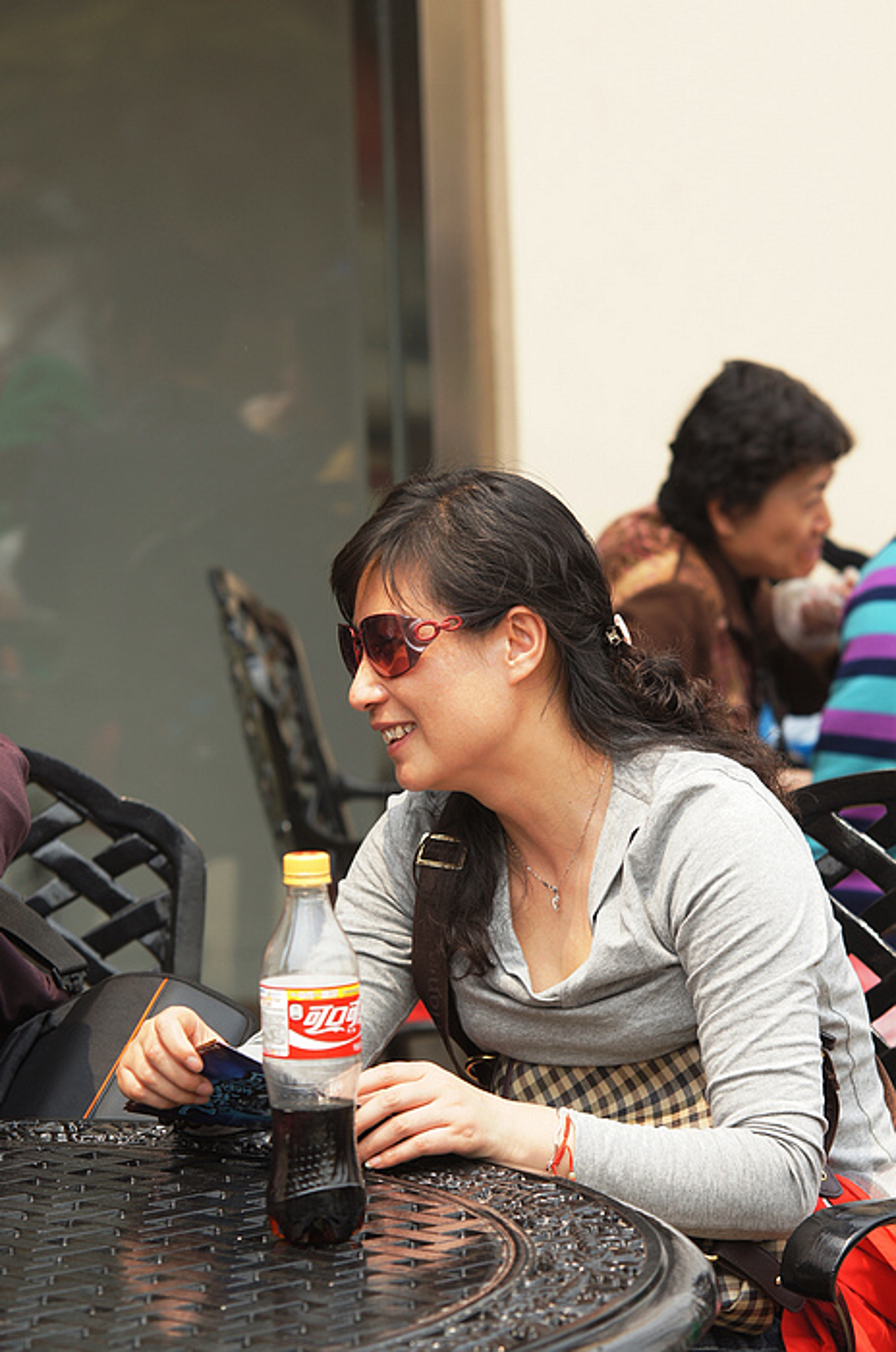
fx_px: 5903
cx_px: 448
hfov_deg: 8.7
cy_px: 676
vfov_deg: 13.1
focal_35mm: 158
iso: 100
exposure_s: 1/200
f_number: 4.5
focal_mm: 105
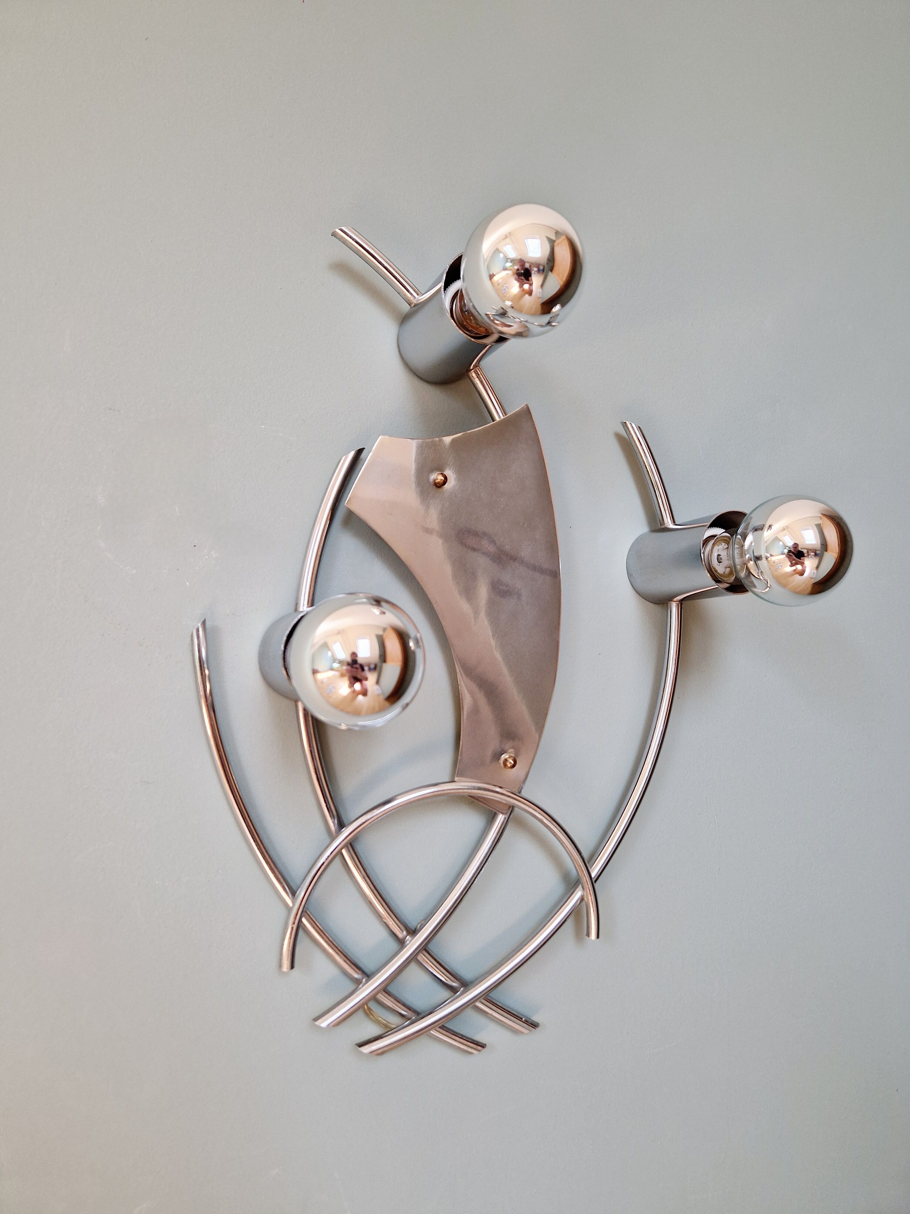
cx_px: 455
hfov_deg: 58.9
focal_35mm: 23
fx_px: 806
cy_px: 607
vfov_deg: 73.9
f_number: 1.8
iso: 160
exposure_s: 1/182
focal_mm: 5.4
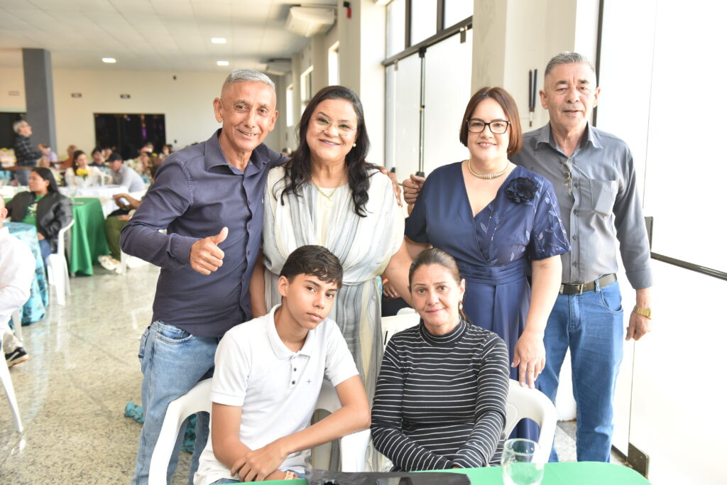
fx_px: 707
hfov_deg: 54.4
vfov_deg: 37.9
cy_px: 242
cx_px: 364
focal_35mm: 35
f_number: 3.2
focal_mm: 35
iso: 1600
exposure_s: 1/125
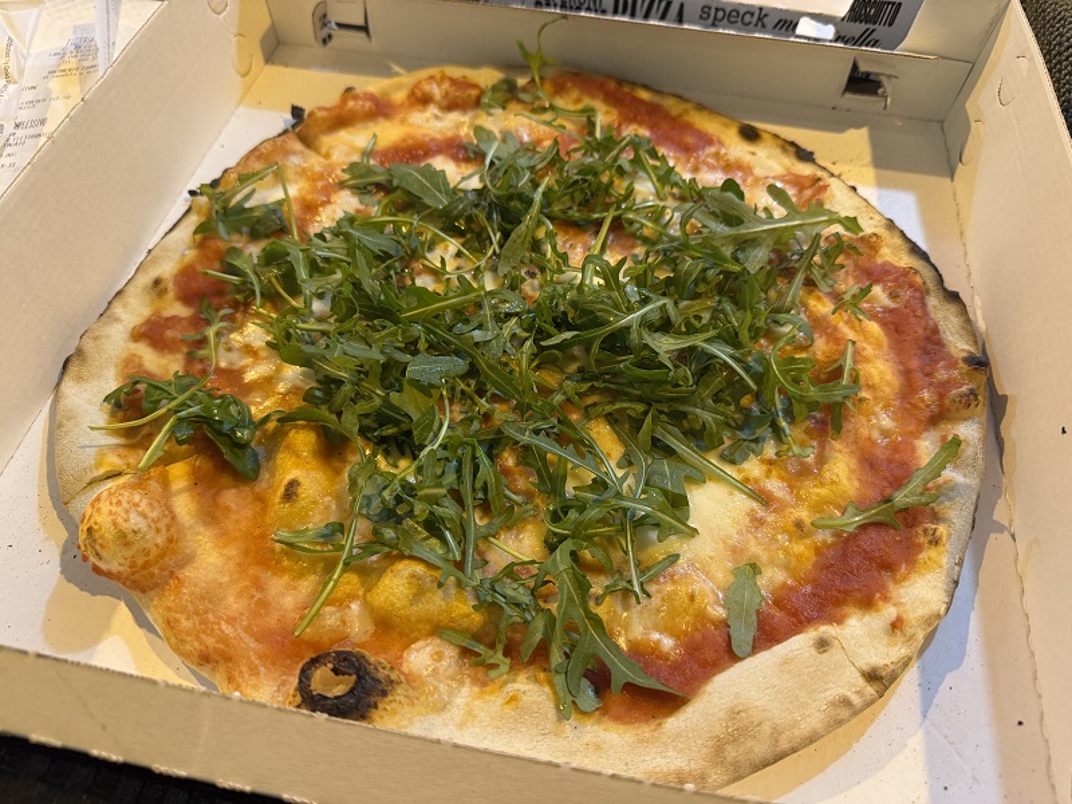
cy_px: 402
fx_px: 743
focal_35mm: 24
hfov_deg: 71.6
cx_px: 536
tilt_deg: -52.6
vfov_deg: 56.8
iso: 320
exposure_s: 1/50
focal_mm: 6.76
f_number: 1.78
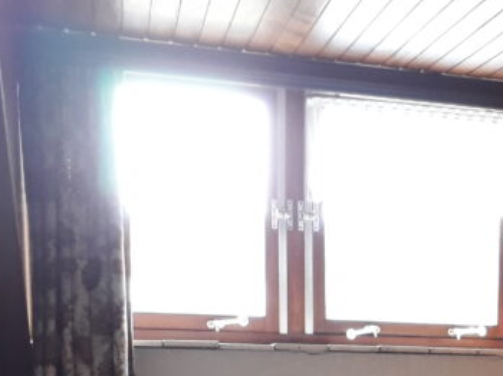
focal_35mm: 79
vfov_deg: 17.6
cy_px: 478
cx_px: 622
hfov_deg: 22.5
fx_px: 1147
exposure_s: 1/25
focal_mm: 3.6
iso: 160
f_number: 1.9
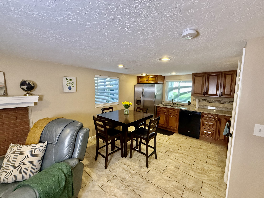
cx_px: 132
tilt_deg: -3.4
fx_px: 107
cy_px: 99
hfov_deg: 102.1
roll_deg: -2.0
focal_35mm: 14
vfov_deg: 85.7
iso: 400
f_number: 2.2
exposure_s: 1/120
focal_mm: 2.22
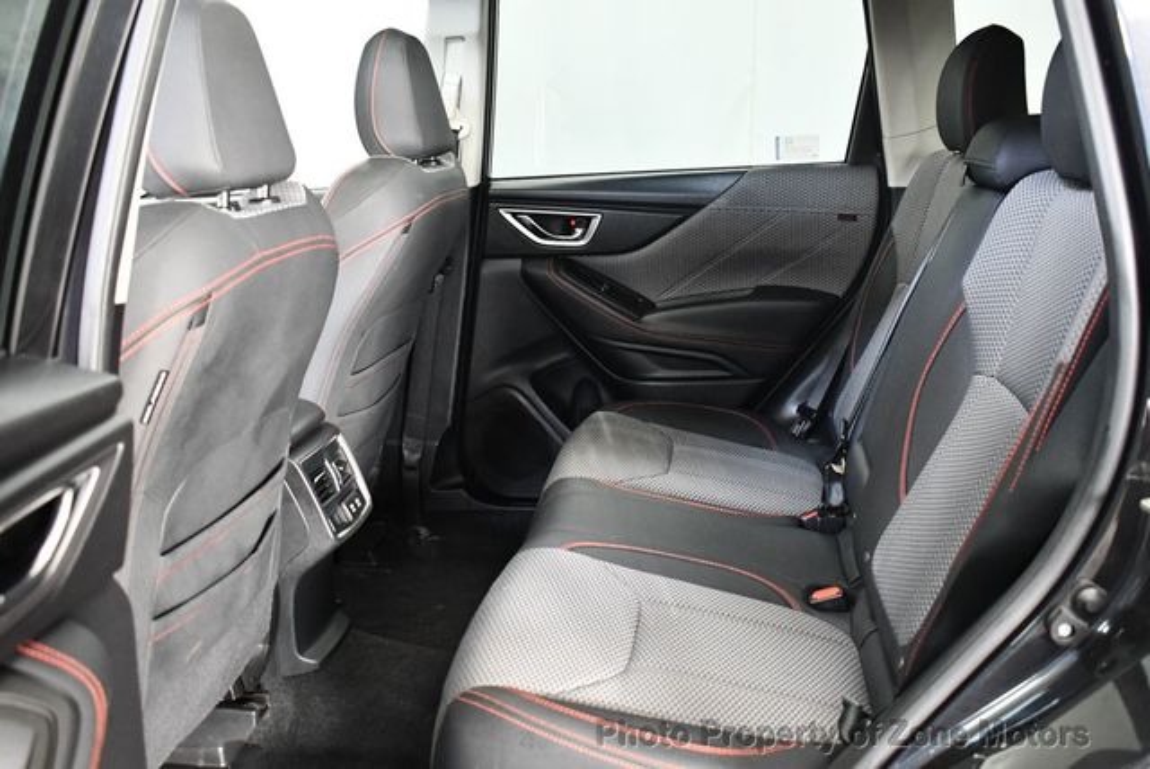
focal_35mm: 36
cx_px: 575
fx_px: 1151
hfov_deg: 53.1
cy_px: 384
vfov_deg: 36.9
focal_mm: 18
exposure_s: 1/100
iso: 3200
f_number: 3.5
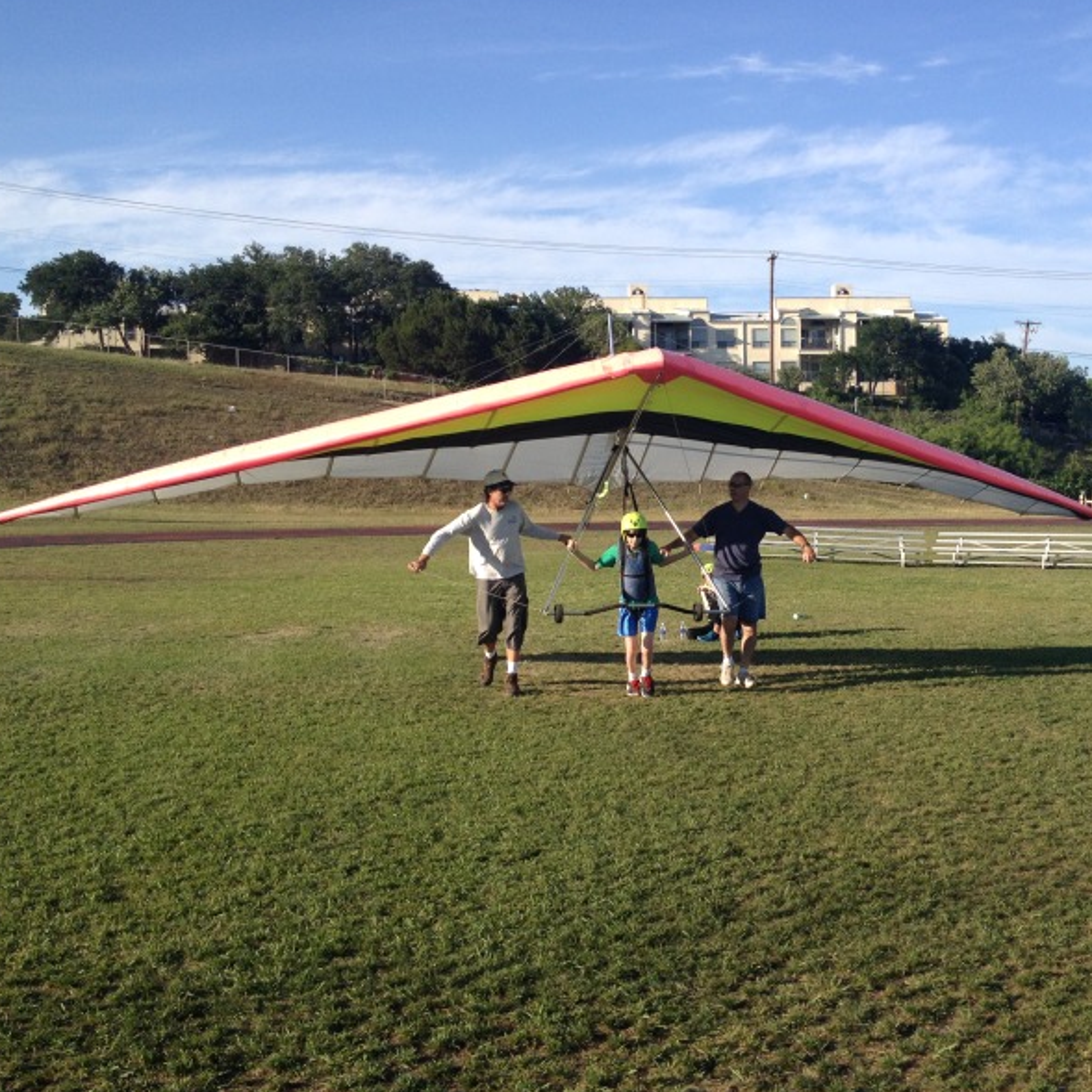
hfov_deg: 39.7
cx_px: 688
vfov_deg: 40.0
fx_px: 1499
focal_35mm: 42
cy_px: 547
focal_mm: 4.28
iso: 50
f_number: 2.4
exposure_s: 1/1200
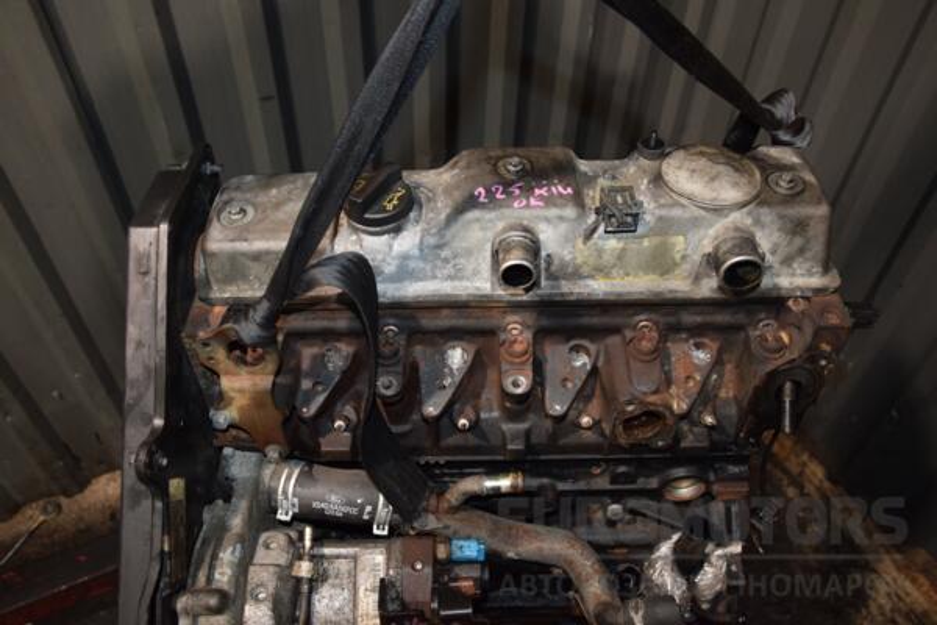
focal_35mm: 32
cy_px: 312
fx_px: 820
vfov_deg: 41.7
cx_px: 468
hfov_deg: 59.5
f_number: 5
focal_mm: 21
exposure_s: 1/60
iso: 800
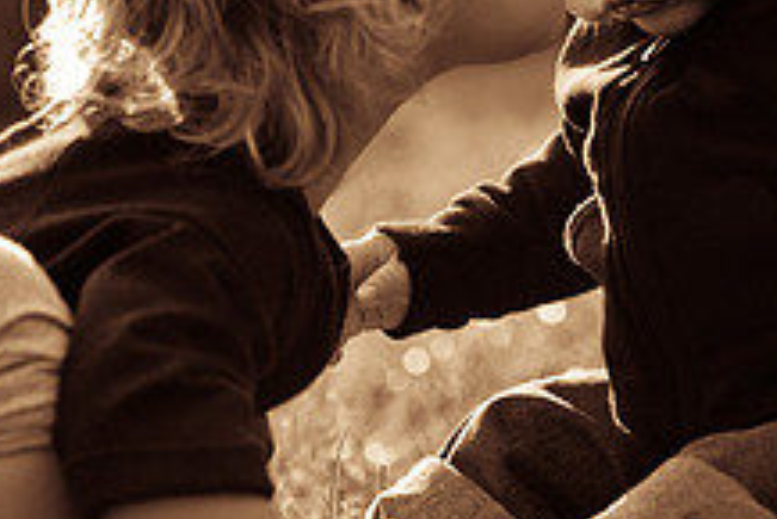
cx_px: 326
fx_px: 9524
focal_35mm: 441
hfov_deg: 4.7
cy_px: 57
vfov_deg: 3.1
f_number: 2.8
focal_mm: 110
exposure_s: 1/1000
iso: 250
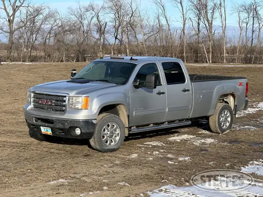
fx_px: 585
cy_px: 98
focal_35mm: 77
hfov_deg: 25.3
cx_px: 132
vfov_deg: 19.1
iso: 32
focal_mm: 9
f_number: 2.8
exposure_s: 1/598
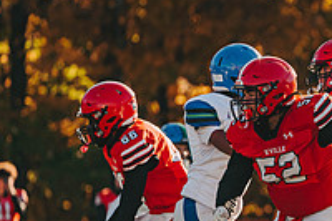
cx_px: 390
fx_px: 5354
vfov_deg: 2.4
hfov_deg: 3.5
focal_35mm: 581
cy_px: 209
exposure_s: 1/3200
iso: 125
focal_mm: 200
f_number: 3.5
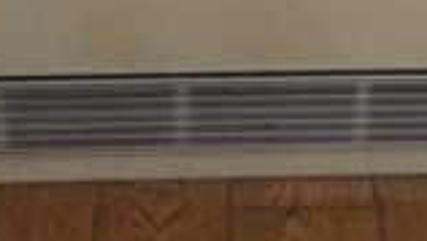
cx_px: 265
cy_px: -227
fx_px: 1099
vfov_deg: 11.4
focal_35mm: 97
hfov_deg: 21.9
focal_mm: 4
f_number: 3.1
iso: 500
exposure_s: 1/45
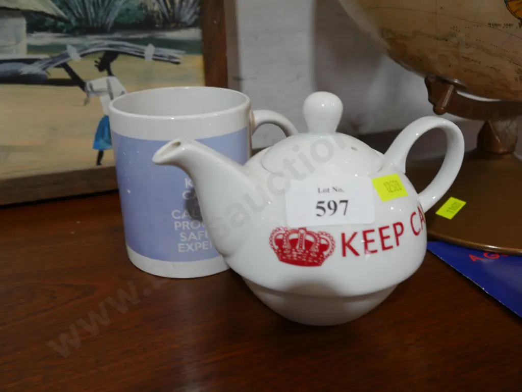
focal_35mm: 32
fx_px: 483
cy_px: 196
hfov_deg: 56.8
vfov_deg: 44.2
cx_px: 261
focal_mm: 16
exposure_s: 1/60
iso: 320
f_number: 4.5
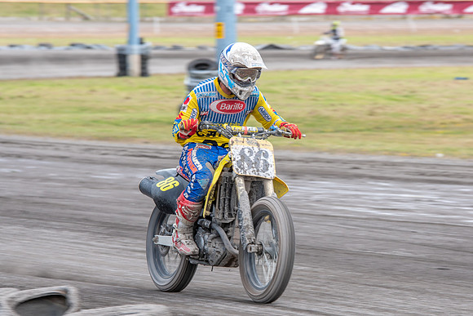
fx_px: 4027
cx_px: 286
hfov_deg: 6.7
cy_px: 195
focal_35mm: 306
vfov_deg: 4.5
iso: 200
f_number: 8
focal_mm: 200
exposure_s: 1/250
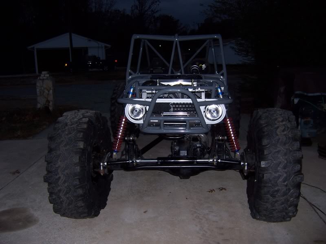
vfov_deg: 42.9
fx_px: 311
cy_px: 122
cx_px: 163
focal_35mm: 33
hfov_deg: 55.4
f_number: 2.8
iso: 80
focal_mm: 5.5
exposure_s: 1/60
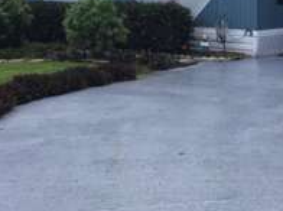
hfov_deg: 25.7
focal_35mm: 76
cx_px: 159
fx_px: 620
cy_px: -15
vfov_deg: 18.6
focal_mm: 3.3
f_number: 2.4
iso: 25
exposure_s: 1/519
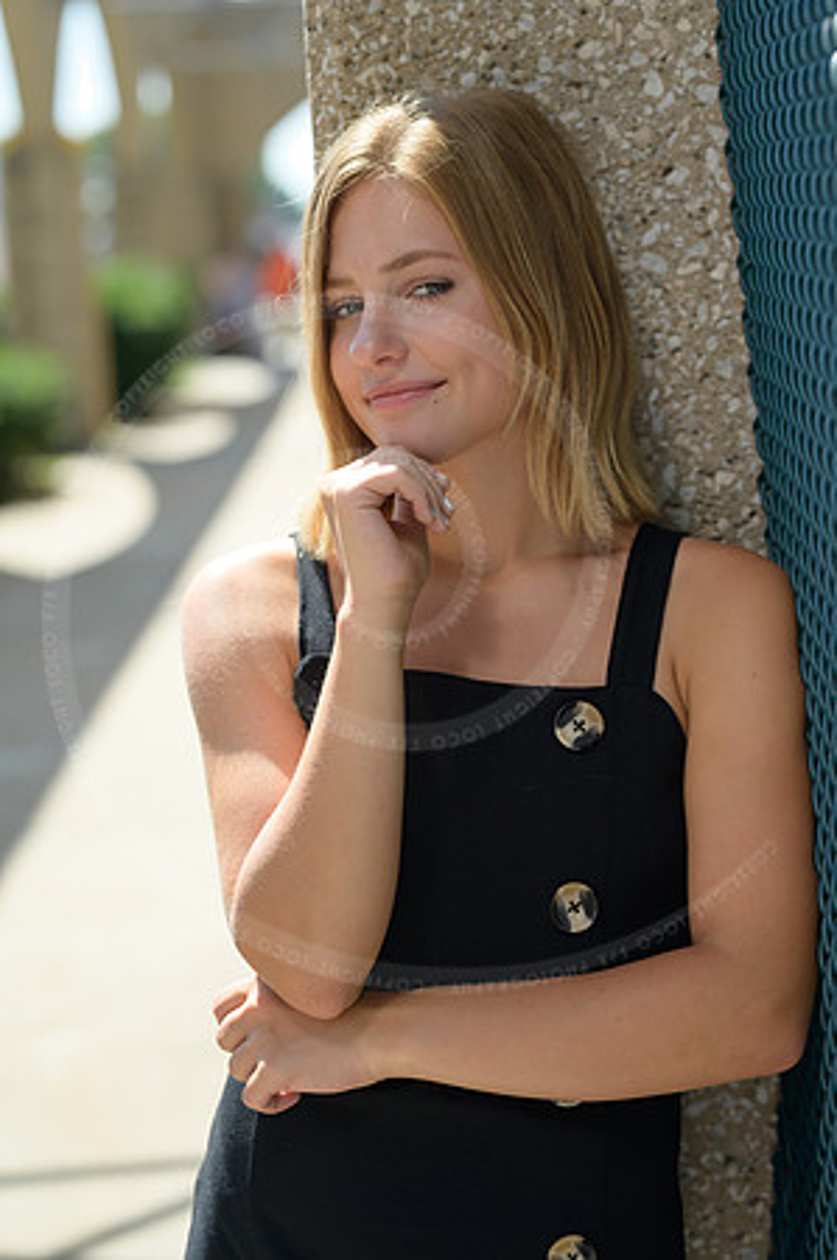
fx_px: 2971
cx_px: 418
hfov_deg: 16.0
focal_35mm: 85
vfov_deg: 23.9
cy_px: 630
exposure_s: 1/800
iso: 160
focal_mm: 85
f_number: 3.2
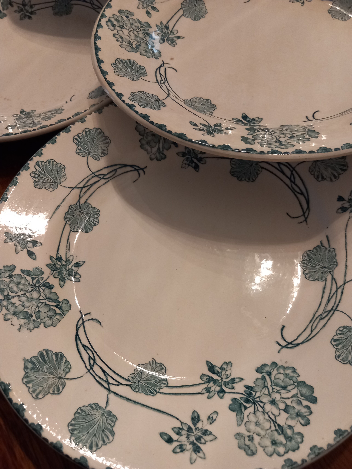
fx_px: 366
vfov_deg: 65.3
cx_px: 176
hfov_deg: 51.4
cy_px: 234
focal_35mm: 27
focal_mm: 4
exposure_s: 1/25
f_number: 1.8
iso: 320
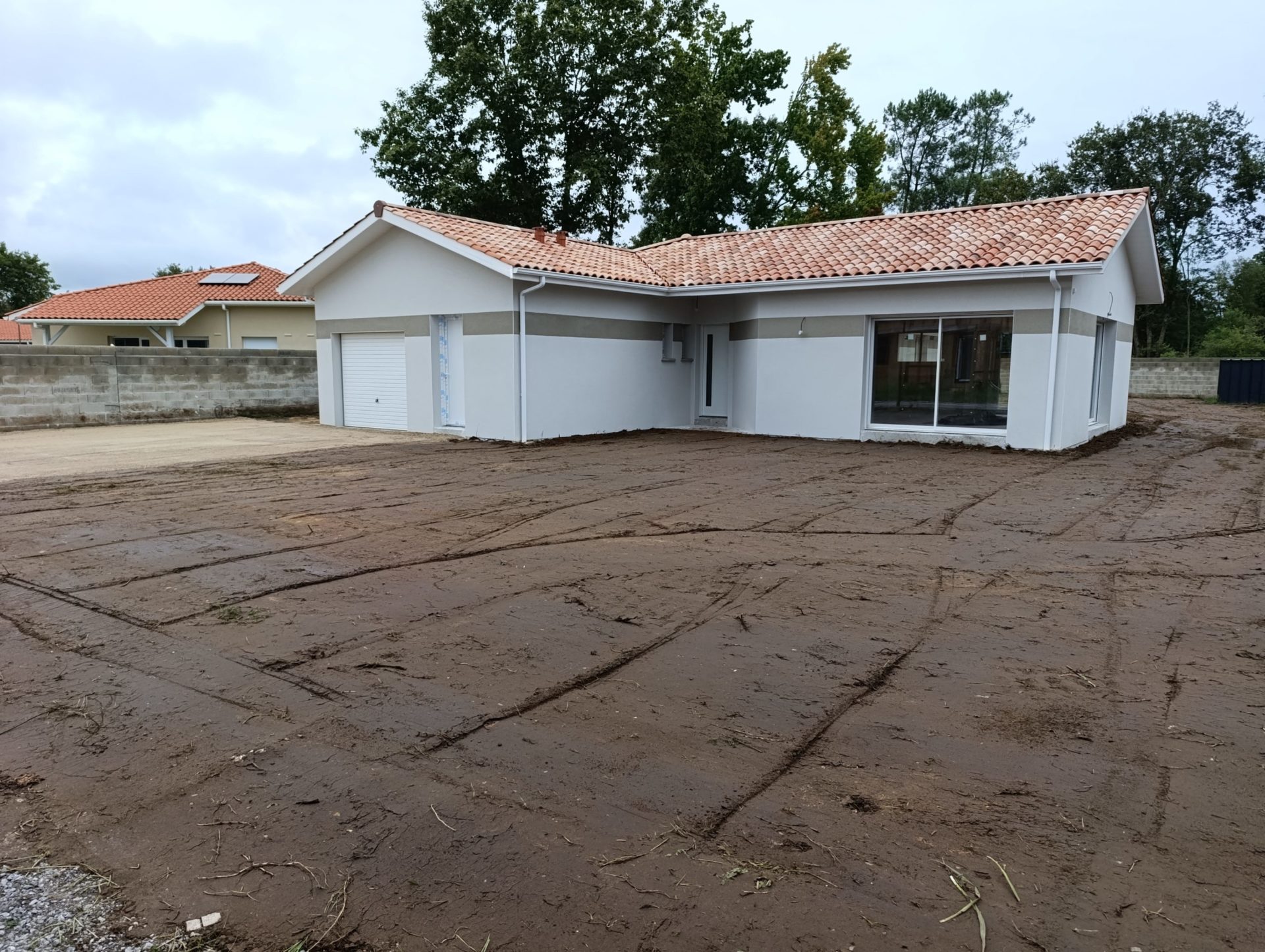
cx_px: 632
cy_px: 476
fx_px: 842
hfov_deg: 73.8
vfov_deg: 59.0
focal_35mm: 23
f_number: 1.6
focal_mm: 6.14
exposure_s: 1/115
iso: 50
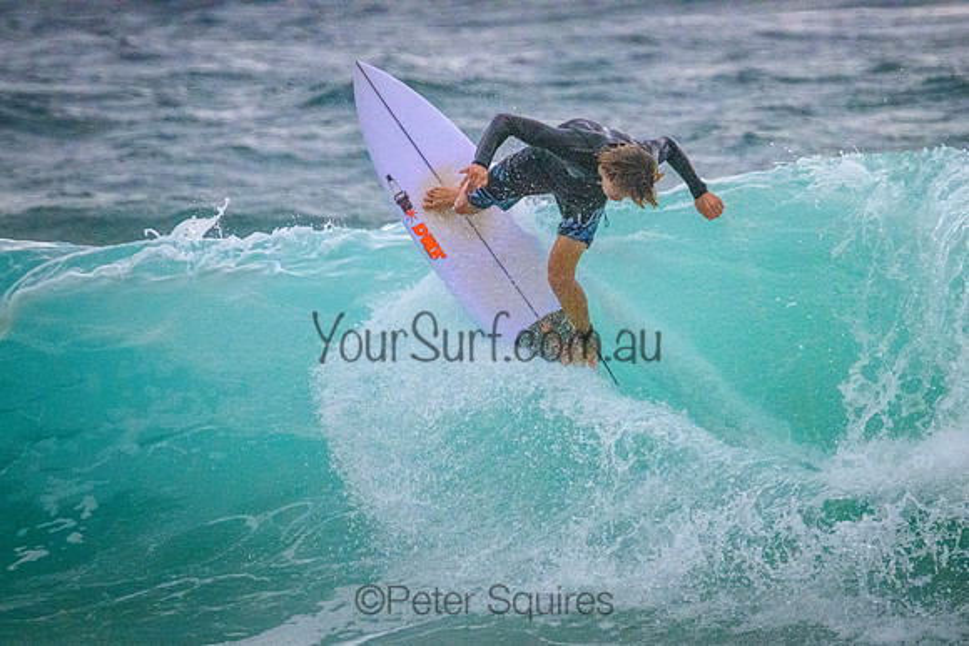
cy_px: 376
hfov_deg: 2.2
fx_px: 25050
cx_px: 541
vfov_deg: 1.5
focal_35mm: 930
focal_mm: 800
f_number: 11
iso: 16000
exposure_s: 1/2000
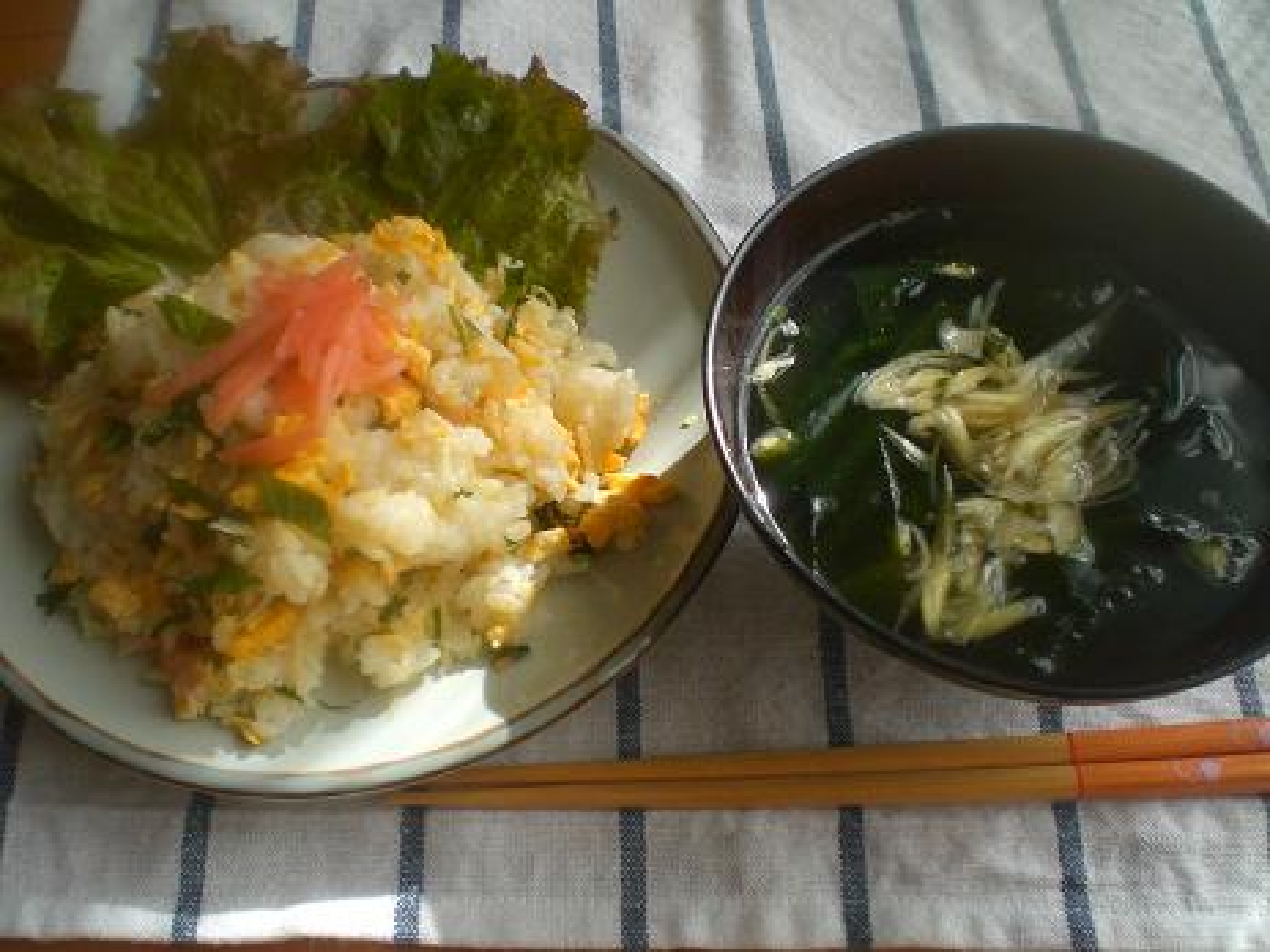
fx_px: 1394
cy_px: 476
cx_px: 635
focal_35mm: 38
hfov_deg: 49.0
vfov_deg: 37.7
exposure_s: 1/160
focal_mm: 6.3
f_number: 3.1
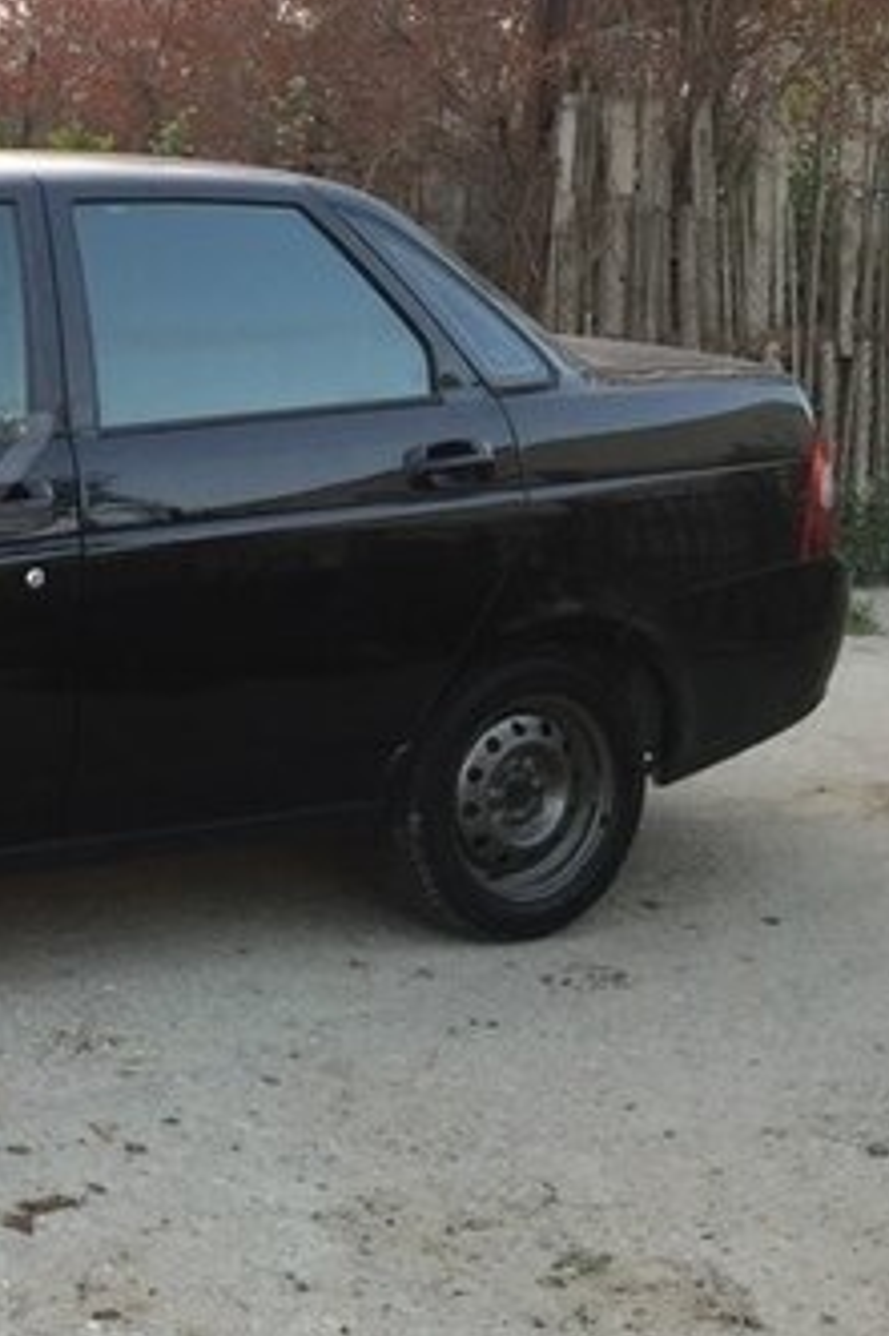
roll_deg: -2.3
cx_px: -358
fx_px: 2225
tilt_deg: -5.9
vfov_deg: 33.2
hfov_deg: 20.1
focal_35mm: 60
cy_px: 473
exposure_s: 1/33
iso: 50
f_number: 2.2
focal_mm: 4.15
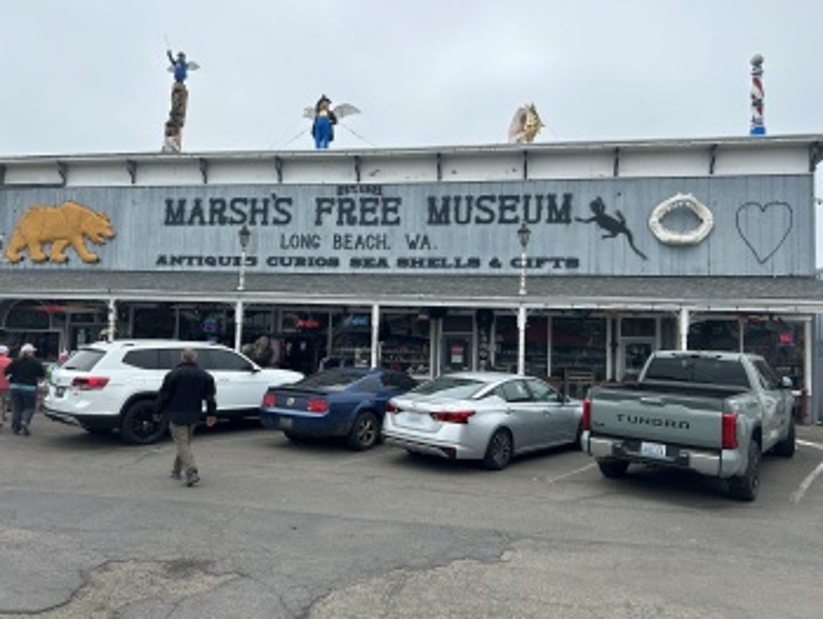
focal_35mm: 26
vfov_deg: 53.1
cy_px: 310
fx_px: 619
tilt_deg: +5.6
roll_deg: -2.2
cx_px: 412
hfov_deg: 67.3
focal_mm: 5.7
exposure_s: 1/4274
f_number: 1.5
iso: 50
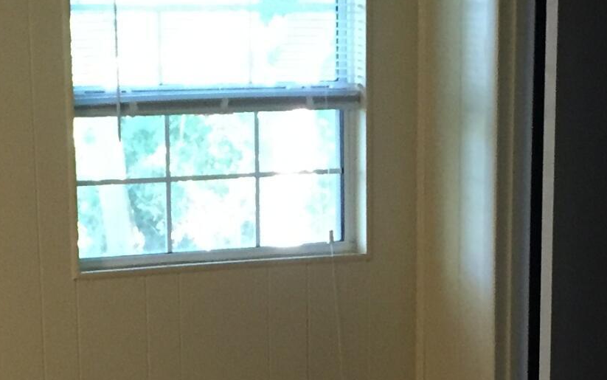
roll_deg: +0.5
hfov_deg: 18.6
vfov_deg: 11.4
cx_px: 296
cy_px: 480
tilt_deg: -10.1
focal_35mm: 112
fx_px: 1853
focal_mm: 4.15
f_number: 2.2
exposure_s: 1/24
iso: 250
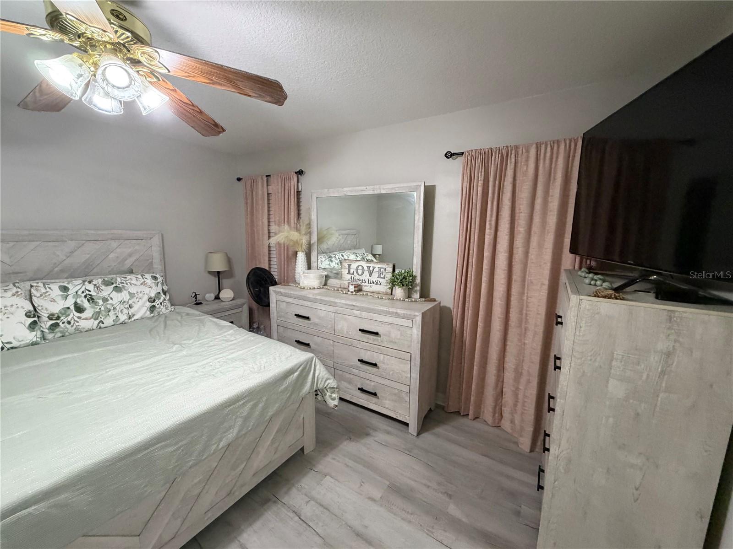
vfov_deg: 85.7
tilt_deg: -9.2
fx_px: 296
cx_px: 366
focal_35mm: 14
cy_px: 274
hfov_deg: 102.1
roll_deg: -0.6
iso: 400
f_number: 2.2
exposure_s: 1/60
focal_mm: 2.22
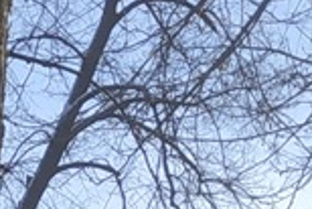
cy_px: 798
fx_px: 2056
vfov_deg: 5.2
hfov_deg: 8.5
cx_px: -99
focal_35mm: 237
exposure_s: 1/1005
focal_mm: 3.94
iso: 100
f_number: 1.9
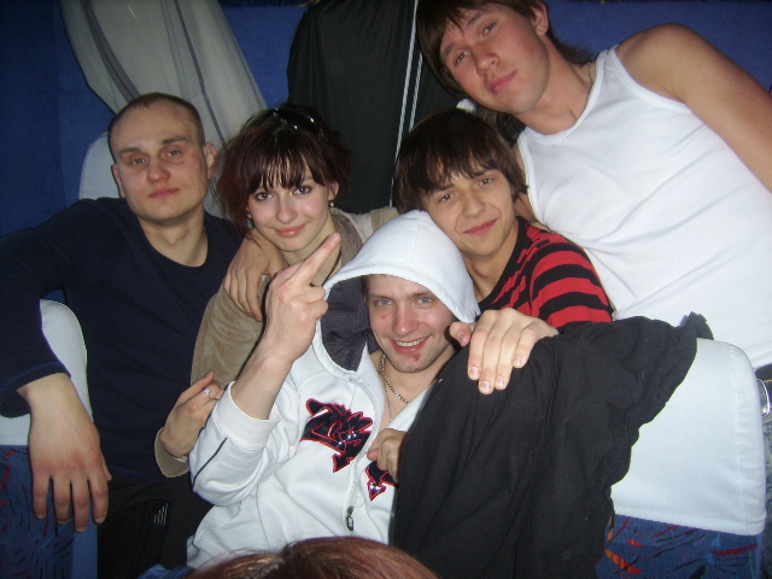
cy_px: 290
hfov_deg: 52.6
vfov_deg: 40.7
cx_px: 386
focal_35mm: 35
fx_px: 781
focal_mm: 5.95
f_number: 2.8
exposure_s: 1/30
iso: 100
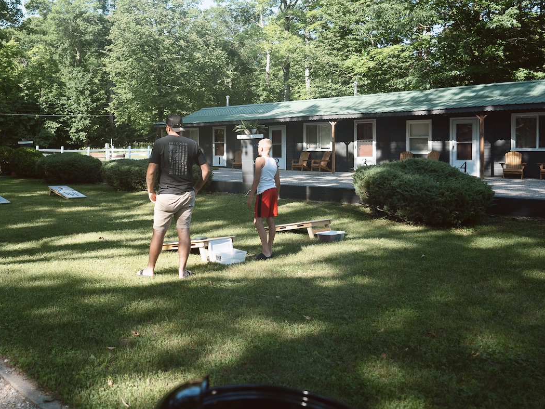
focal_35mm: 33
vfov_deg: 42.7
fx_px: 520
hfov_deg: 54.0
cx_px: 171
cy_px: 156
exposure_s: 1/1000
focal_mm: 24
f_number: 2
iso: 100
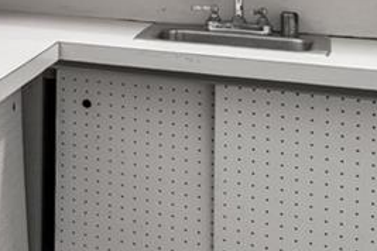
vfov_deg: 13.4
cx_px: -376
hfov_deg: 16.3
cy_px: -134
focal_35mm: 96
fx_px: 1005
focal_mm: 16
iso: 125
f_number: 8
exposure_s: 1/2
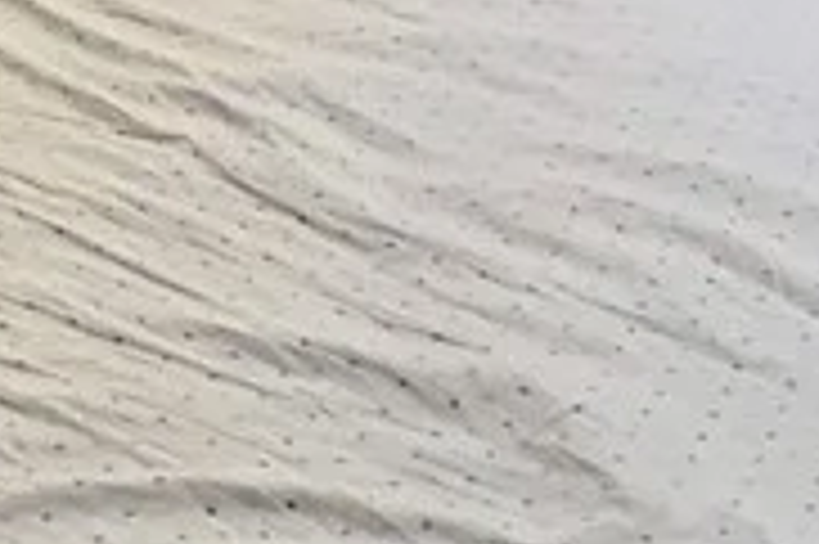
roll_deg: -0.9
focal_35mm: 76
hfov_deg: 26.4
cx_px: 220
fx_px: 1727
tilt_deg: -11.6
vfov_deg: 15.0
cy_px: -508
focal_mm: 1.57
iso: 500
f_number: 1.8
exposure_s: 1/60
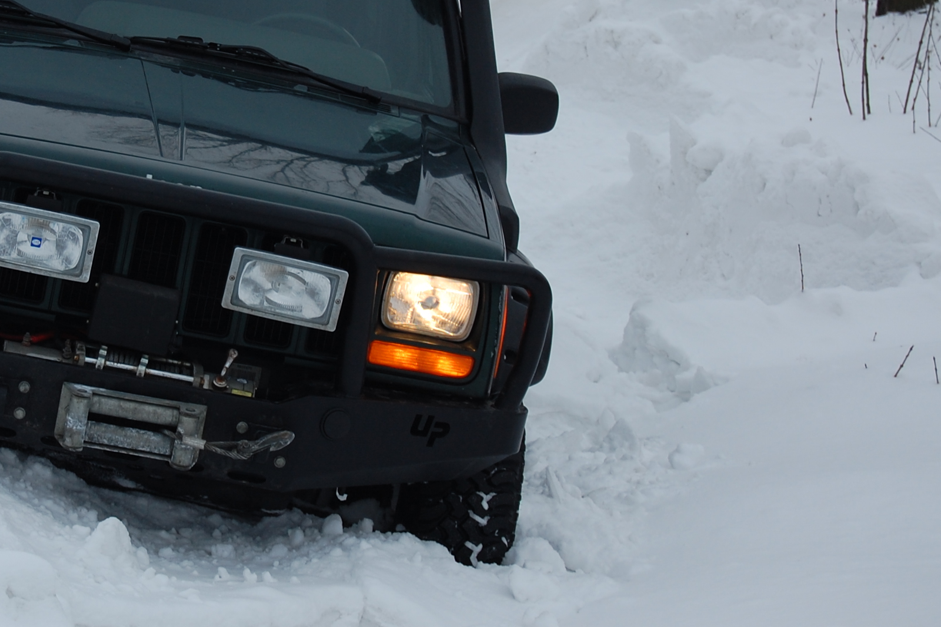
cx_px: 122
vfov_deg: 8.8
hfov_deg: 13.2
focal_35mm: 155
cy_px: 129
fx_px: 4050
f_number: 5.6
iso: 200
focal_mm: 55
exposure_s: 1/125
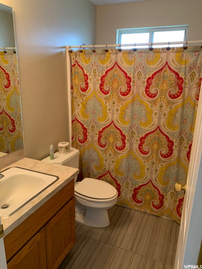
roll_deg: -1.7
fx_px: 202
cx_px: 101
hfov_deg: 53.1
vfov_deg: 67.3
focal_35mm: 26
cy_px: 134
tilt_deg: -15.0
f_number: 1.8
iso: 200
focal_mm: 4.25
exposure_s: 1/60
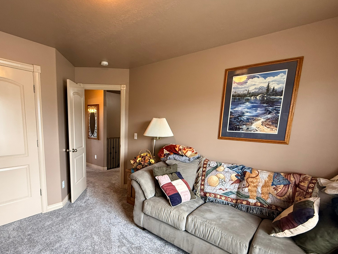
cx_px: 138
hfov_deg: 83.8
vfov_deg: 67.9
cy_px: 155
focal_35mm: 19
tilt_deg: -9.4
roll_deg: -1.1
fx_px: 186
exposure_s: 1/60
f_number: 2.2
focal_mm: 2.22
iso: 250
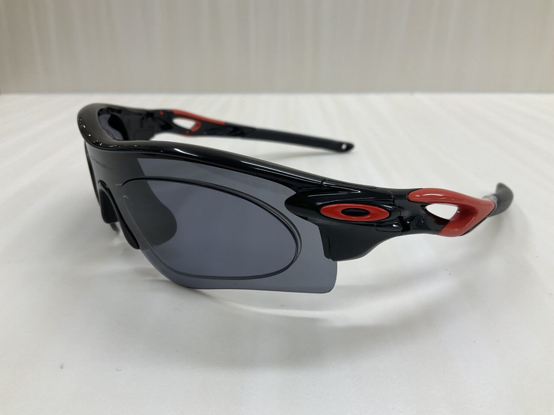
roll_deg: -0.2
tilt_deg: -23.4
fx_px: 464
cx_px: 277
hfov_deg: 61.7
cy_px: 208
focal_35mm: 29
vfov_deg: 48.2
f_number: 1.8
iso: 40
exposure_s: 1/120
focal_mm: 3
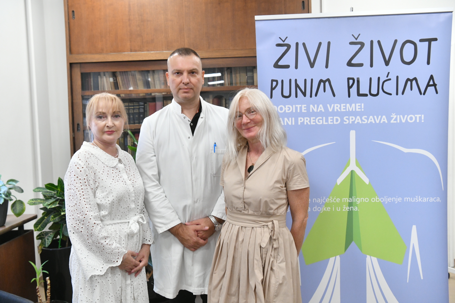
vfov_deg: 38.9
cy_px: 152
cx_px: 228
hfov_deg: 55.8
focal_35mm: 34
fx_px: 430
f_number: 5
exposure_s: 1/200
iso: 3200
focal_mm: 34
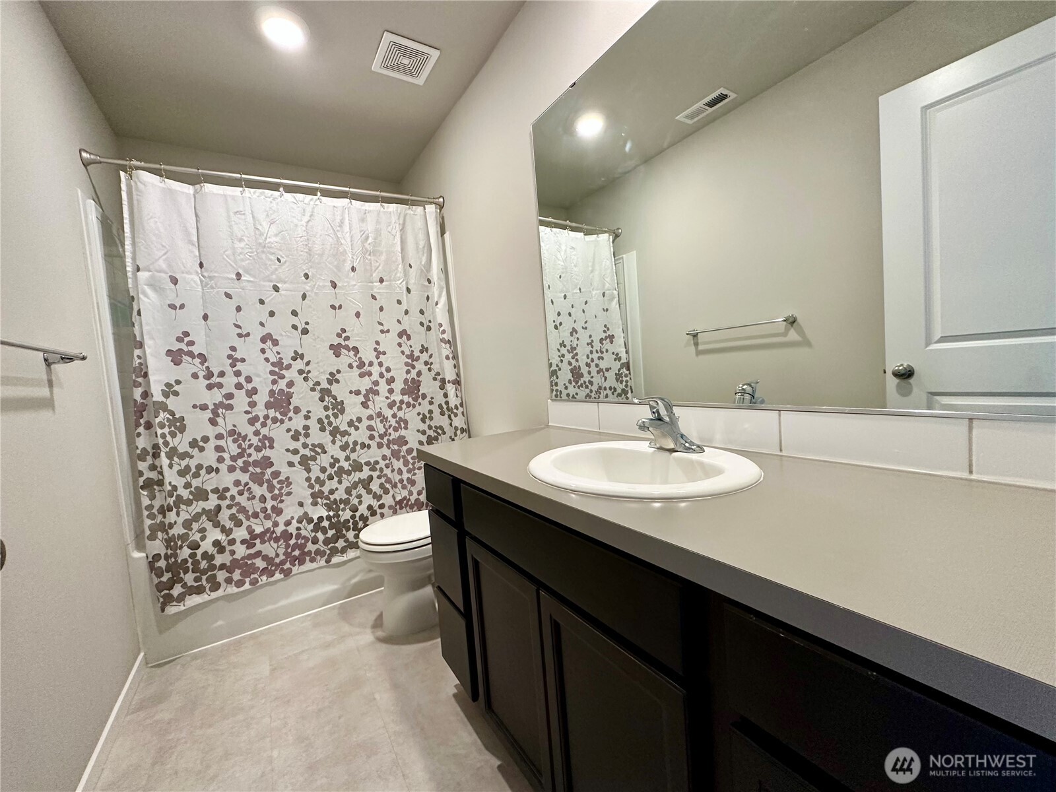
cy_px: 396
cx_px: 528
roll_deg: +4.6
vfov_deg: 85.7
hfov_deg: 102.1
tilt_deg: -3.7
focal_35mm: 14
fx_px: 427
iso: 250
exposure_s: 1/120
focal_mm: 2.22
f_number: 2.2
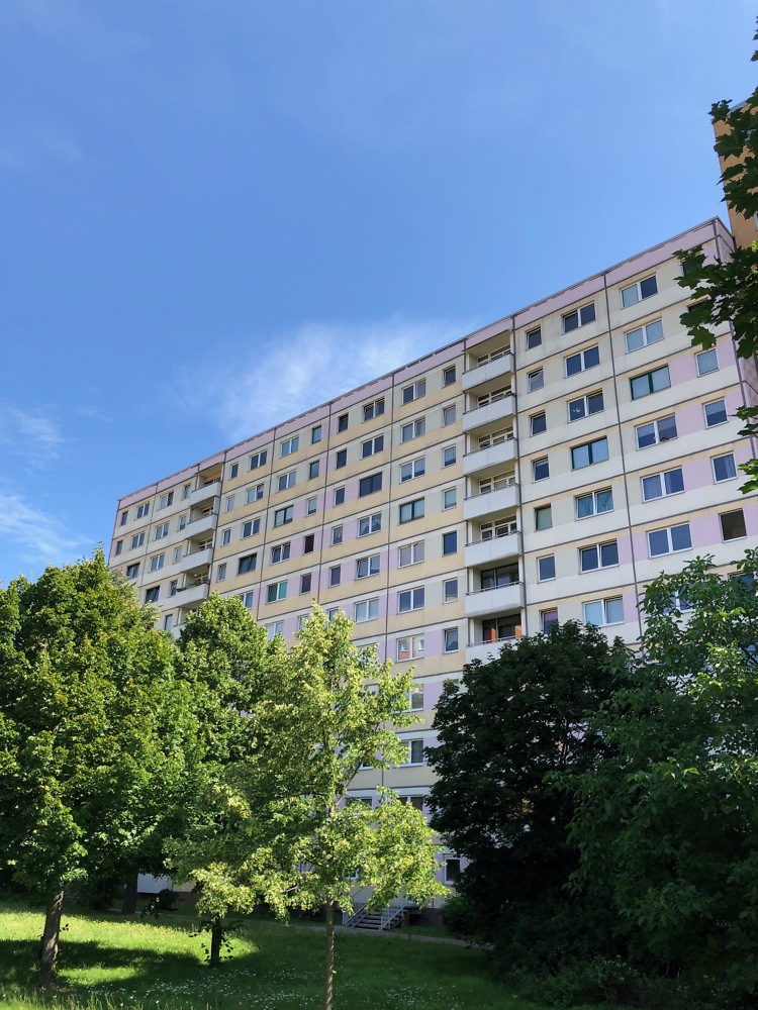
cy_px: 505
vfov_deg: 63.4
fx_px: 818
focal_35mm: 28
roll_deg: -2.3
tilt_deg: +24.8
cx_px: 379
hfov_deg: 49.7
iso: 20
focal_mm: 3.99
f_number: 1.8
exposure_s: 1/906
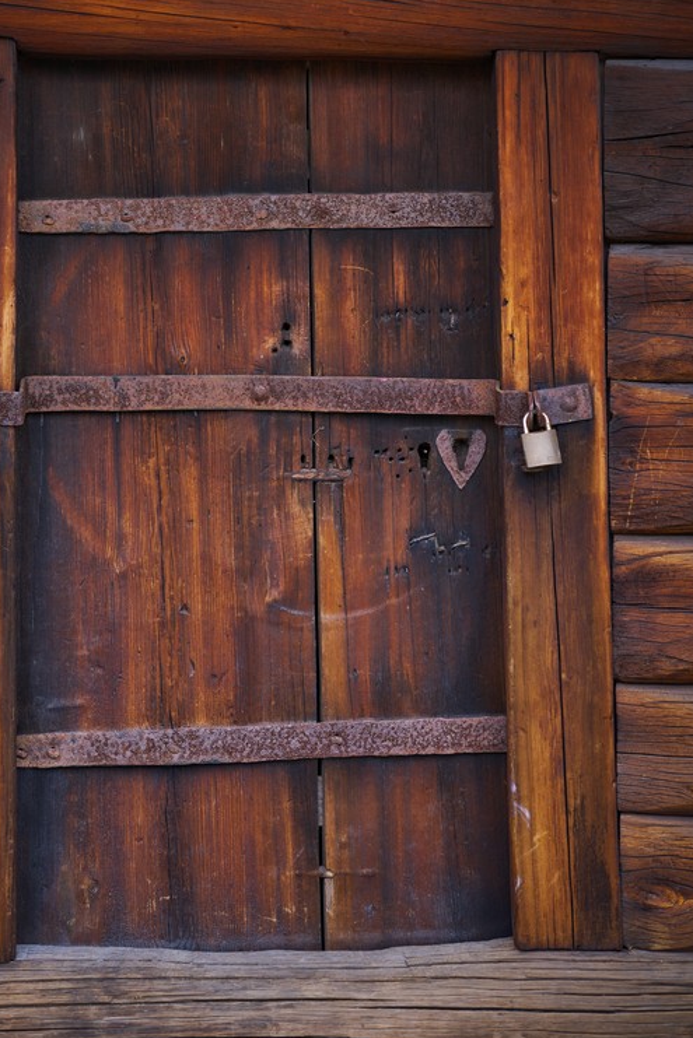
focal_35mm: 110
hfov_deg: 12.4
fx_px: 3175
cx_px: 258
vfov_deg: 18.6
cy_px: 396
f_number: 2.8
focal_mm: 85
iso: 100
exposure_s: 1/80
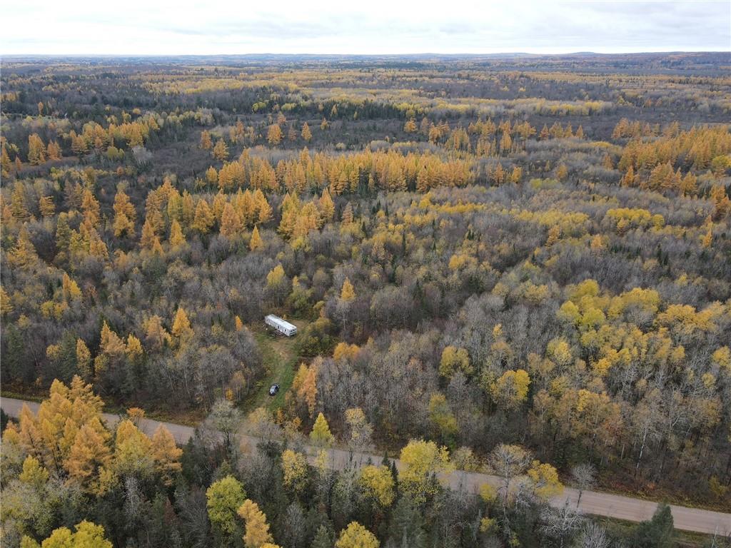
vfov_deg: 56.8
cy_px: 274
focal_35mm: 24
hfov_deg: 71.6
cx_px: 366
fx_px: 507
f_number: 2.8
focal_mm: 4.5
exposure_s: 1/120
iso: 100
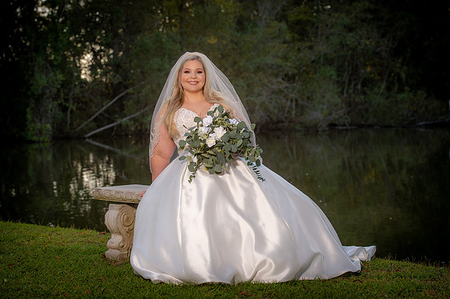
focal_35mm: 82
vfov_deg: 16.6
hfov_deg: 24.8
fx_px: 1024
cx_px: 225
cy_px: 150
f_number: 5.6
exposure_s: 1/250
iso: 125
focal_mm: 82
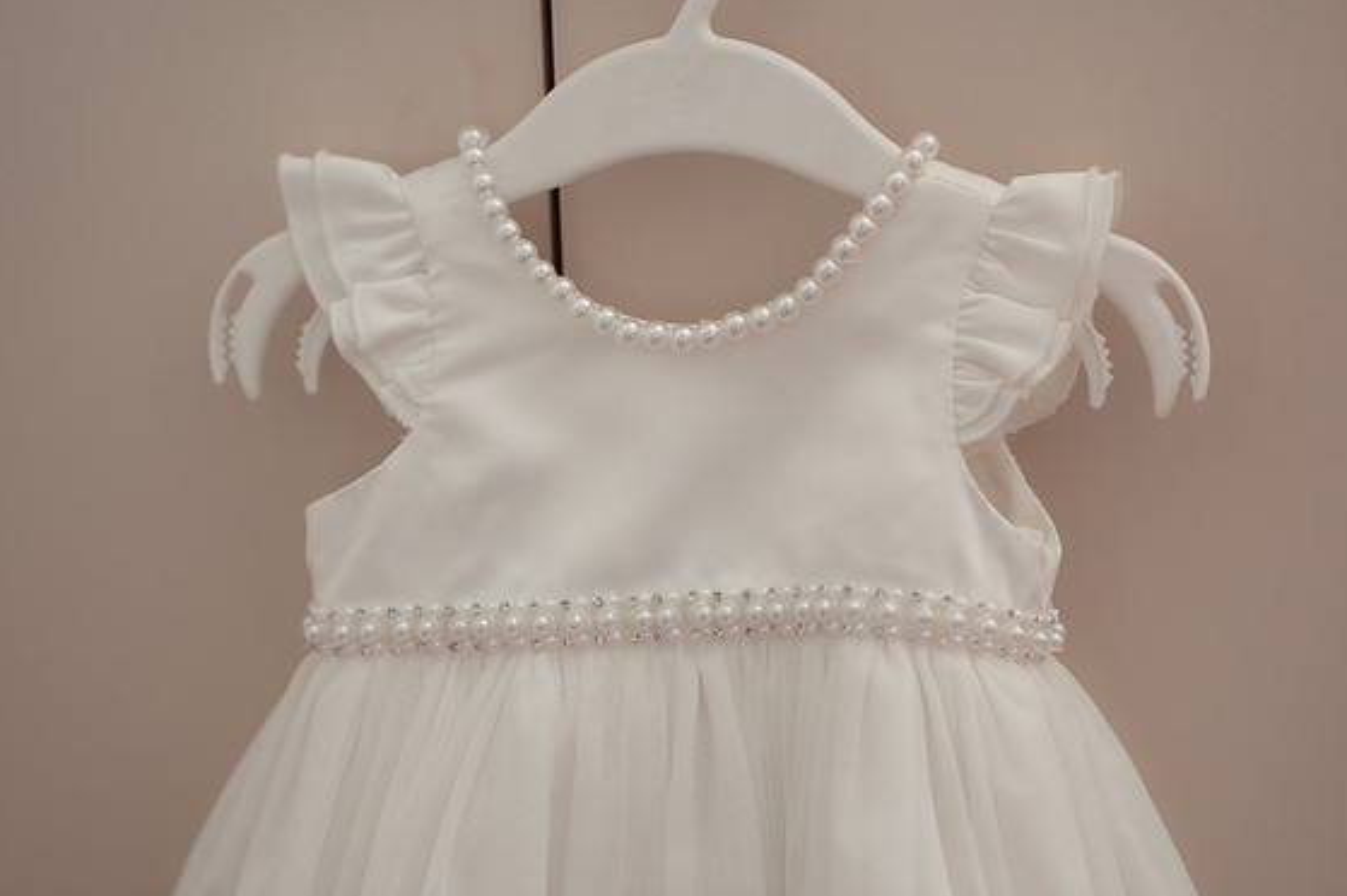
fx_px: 3478
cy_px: 480
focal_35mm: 93
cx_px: 694
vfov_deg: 14.7
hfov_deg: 21.9
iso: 200
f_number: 2.5
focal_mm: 85
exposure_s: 1/250
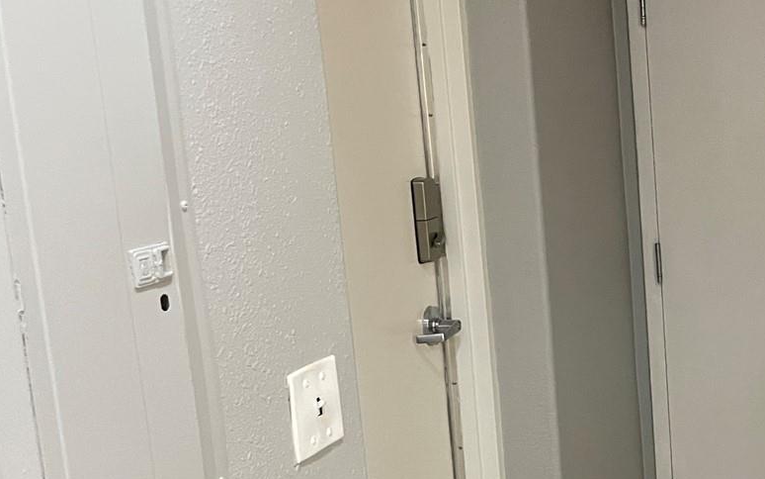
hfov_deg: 32.8
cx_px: 764
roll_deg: +2.7
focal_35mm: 57
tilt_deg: -10.7
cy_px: 309
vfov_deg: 22.7
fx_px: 1189
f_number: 1.6
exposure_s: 1/60
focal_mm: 4.2
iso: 400
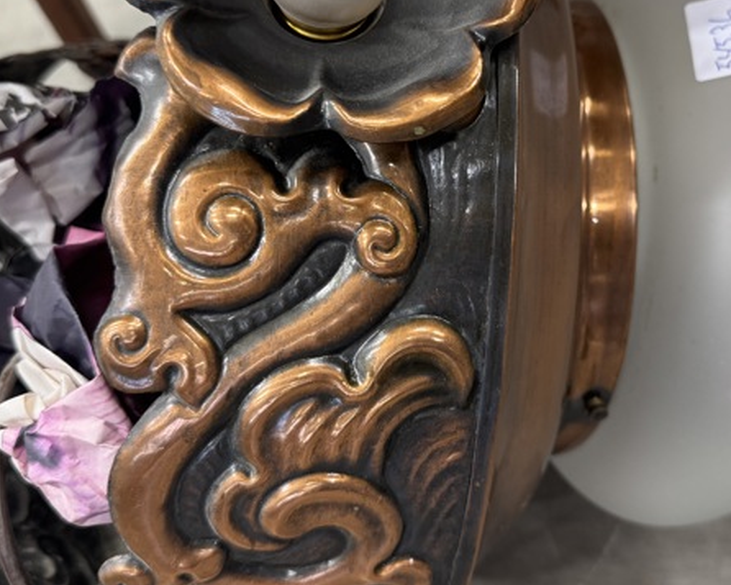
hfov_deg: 43.6
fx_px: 909
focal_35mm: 42
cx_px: 433
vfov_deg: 35.5
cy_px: 213
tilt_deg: -47.7
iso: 200
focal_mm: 6.76
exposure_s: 1/100
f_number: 1.78
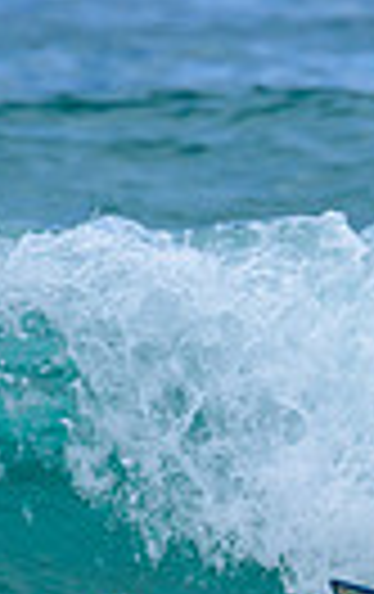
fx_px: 40578
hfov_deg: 0.5
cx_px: 270
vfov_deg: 0.8
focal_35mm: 2499
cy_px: 632
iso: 450
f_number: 8
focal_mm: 560
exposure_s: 1/2000
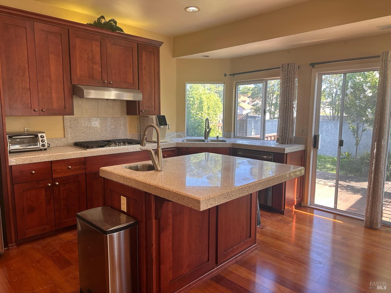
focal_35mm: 24
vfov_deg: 56.8
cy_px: 146
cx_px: 196
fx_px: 271
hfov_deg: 71.6
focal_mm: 6.86
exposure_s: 1/120
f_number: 1.78
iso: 64
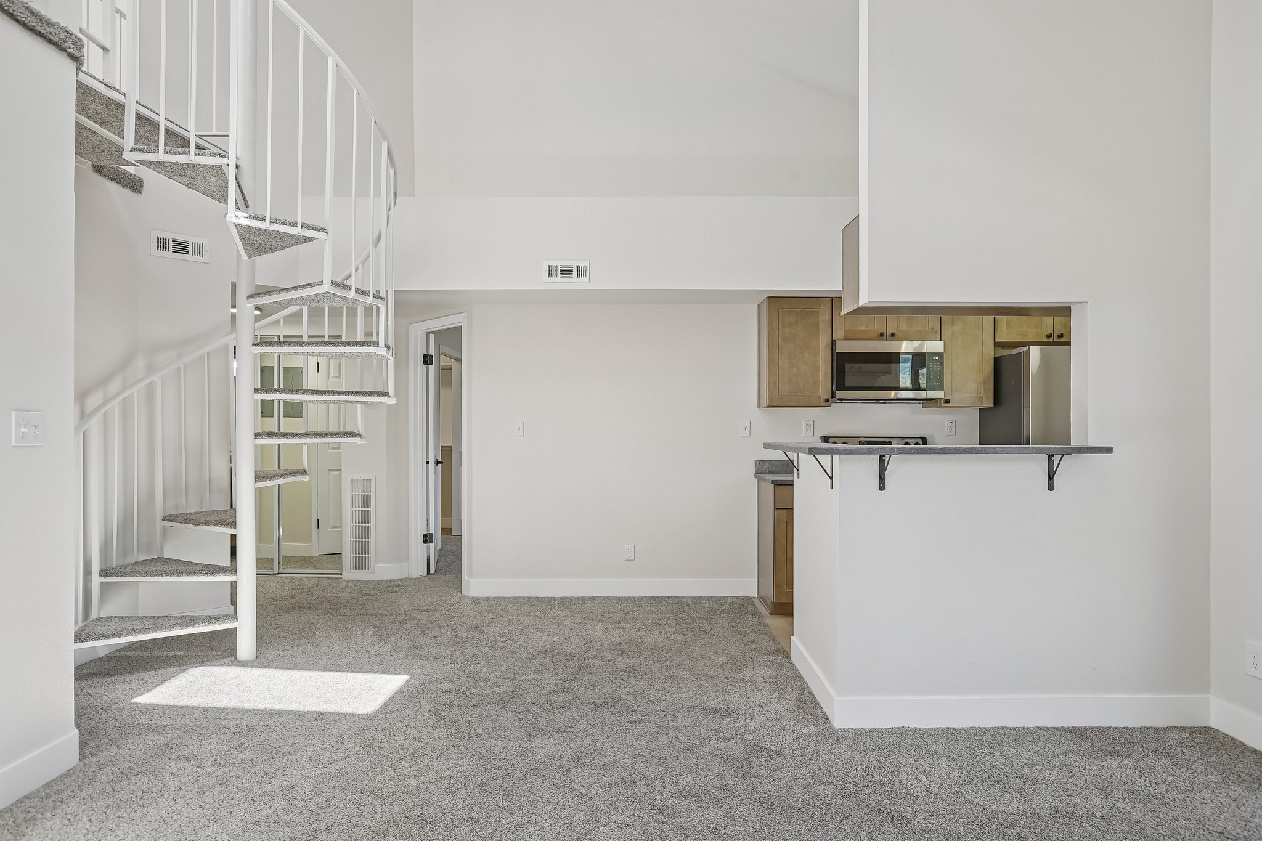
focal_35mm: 21
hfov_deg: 81.2
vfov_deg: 59.5
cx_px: 631
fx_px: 736
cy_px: 420
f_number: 8
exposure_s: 1/80
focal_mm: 21
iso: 400
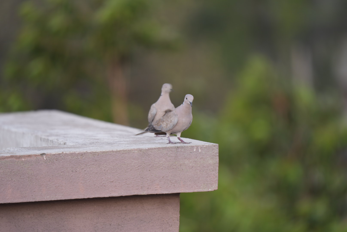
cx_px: 174
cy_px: 116
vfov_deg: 2.3
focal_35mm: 600
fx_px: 5787
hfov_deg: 3.4
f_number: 6.3
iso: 160
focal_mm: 600
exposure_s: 1/13
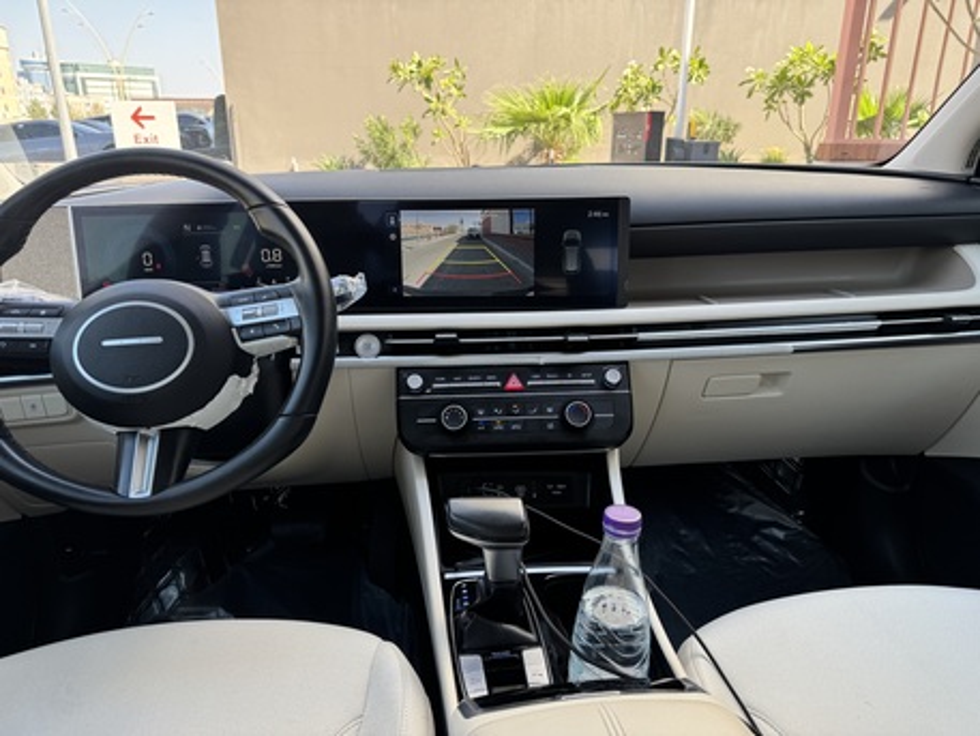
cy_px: 368
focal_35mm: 24
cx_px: 490
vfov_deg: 56.8
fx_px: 680
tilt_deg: -18.1
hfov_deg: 71.6
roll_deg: +0.1
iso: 80
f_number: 1.78
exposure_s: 1/267
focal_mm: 6.76
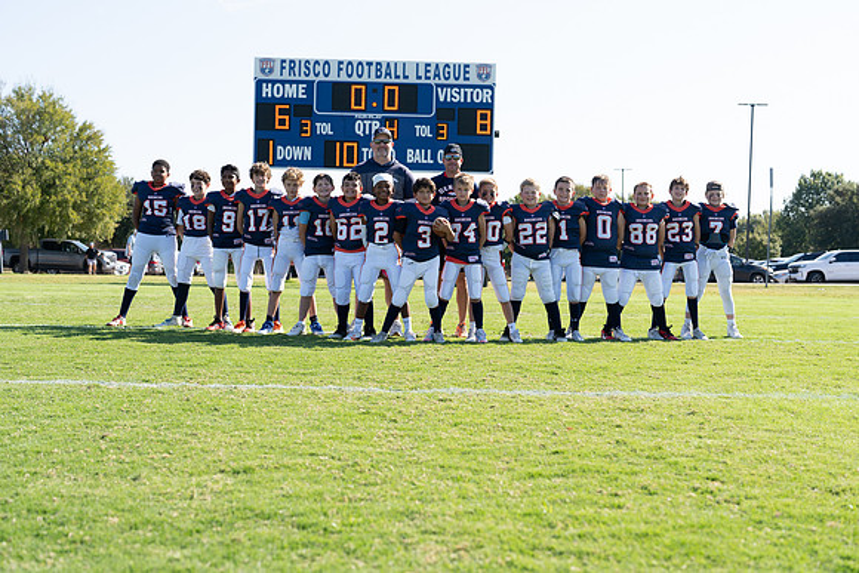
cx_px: 430
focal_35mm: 50
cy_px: 286
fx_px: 1193
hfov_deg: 39.6
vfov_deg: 27.0
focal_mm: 50
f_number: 3.5
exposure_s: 1/500
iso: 100
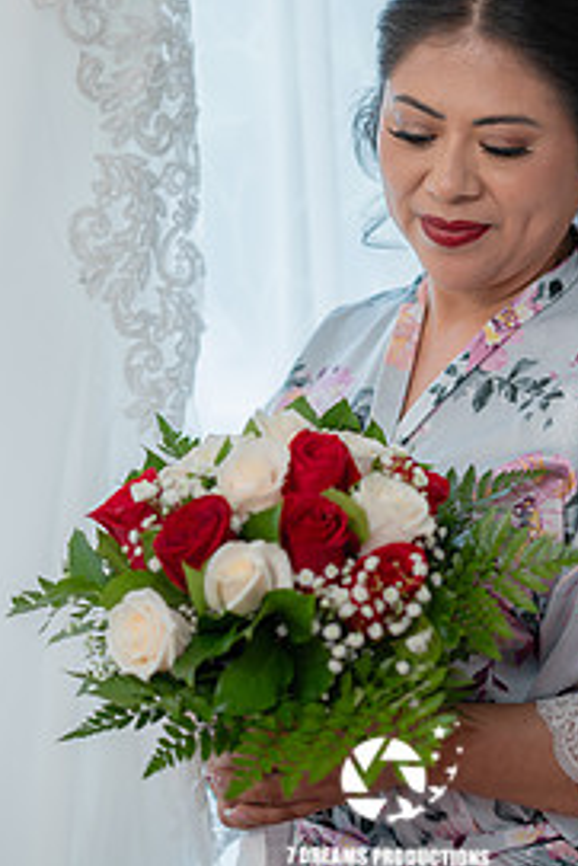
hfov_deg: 9.7
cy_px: 246
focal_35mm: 141
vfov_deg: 14.5
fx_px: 3391
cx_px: 390
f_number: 2
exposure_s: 1/125
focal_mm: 85
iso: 125
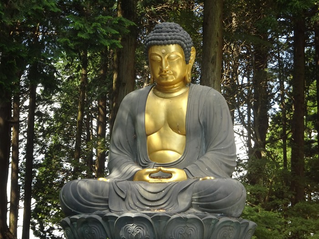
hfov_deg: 16.6
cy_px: 120
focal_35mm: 119
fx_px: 1097
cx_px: 160
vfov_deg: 12.5
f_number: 5.6
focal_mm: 20.29
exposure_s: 1/125
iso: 125
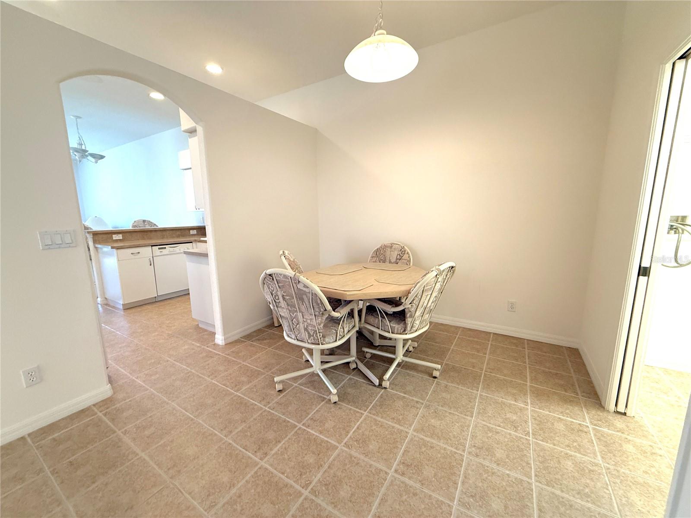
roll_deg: +0.4
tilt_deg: -8.6
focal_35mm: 14
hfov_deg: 102.1
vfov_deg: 85.7
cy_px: 259
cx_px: 346
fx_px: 279
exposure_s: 1/60
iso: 250
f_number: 2.2
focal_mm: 2.22
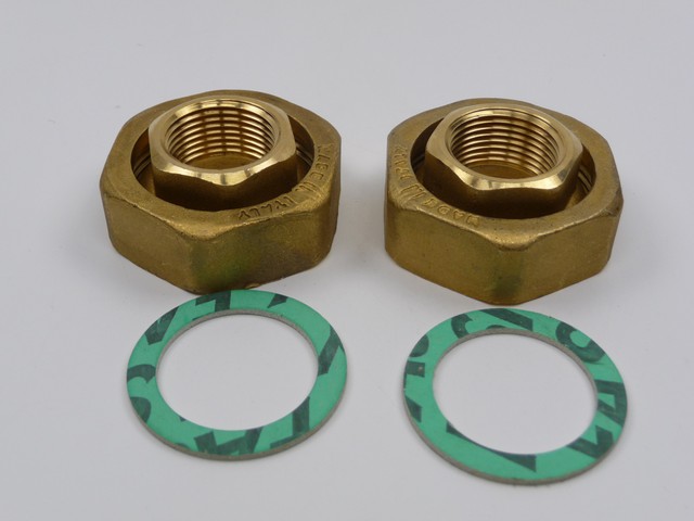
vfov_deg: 29.1
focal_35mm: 50
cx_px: 347
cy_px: 260
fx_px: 1002
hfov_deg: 38.2
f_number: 4.2
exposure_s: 1/500
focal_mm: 8.5
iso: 100
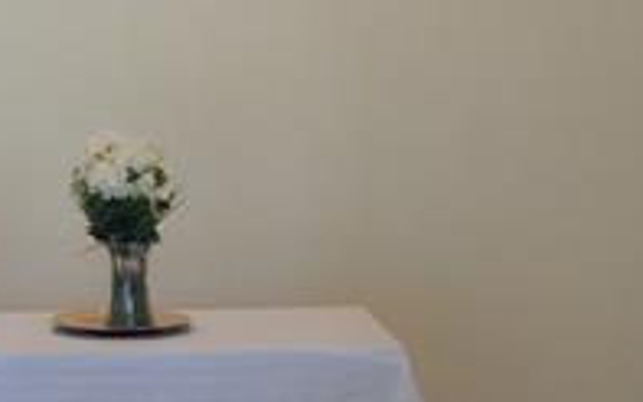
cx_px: 111
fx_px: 2050
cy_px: 209
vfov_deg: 11.2
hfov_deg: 17.6
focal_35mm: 117
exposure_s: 1/30
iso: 200
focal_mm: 6.1
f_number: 3.3
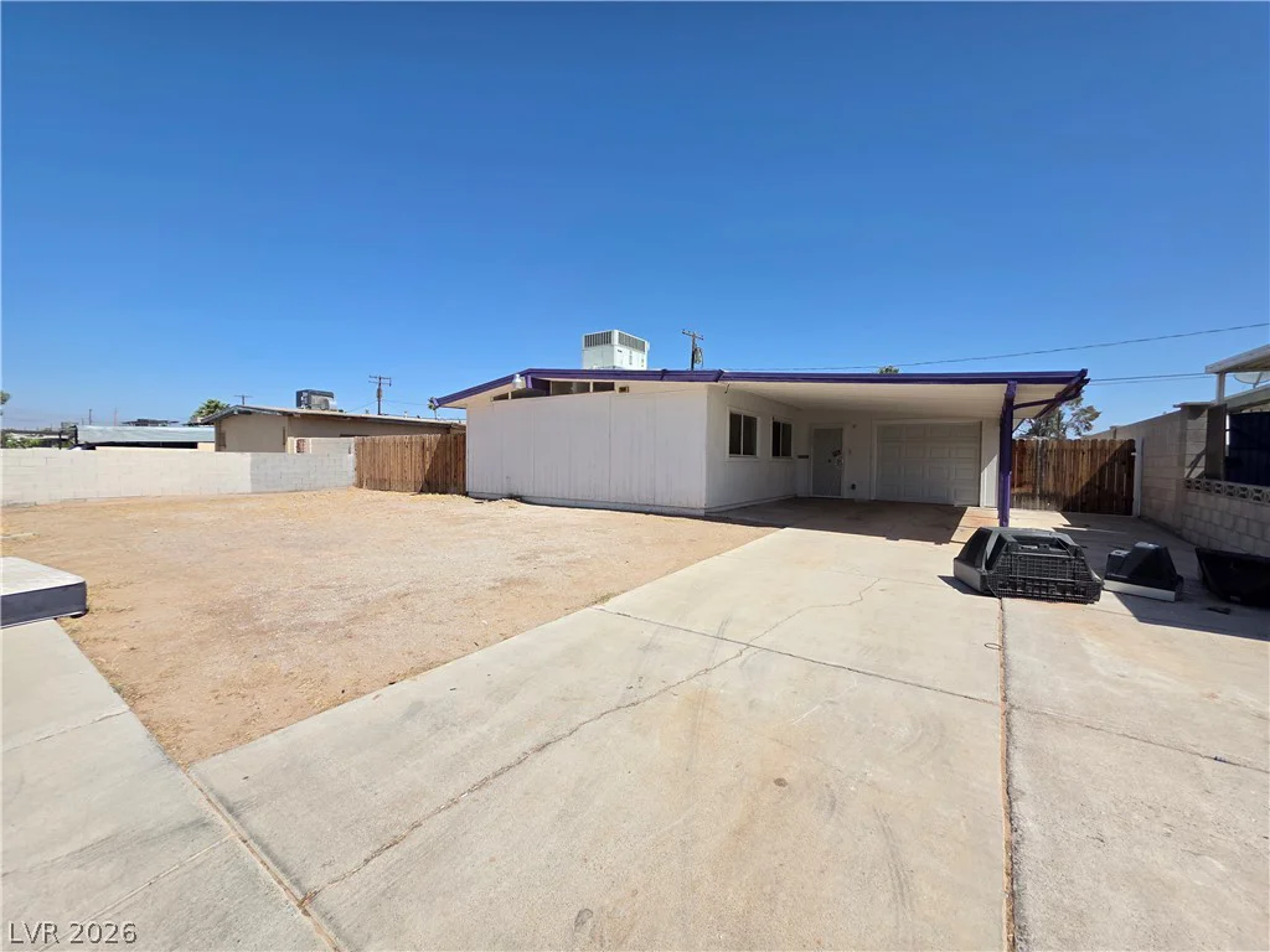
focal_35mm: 13
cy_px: 476
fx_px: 477
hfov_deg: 106.2
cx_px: 635
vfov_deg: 89.9
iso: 40
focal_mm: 2.2
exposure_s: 1/2782
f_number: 1.9
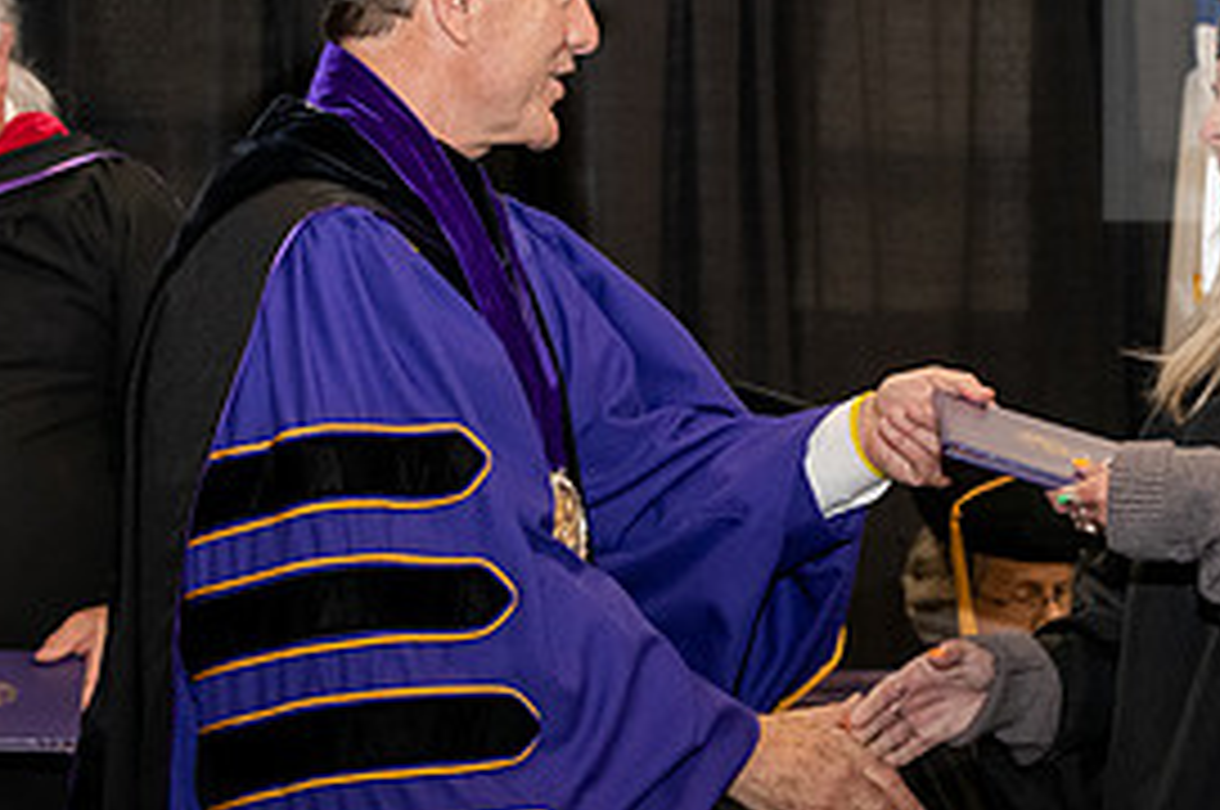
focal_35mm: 150
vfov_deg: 9.1
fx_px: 5077
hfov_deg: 13.6
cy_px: 389
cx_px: 968
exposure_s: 1/200
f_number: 5.6
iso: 2500
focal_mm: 70
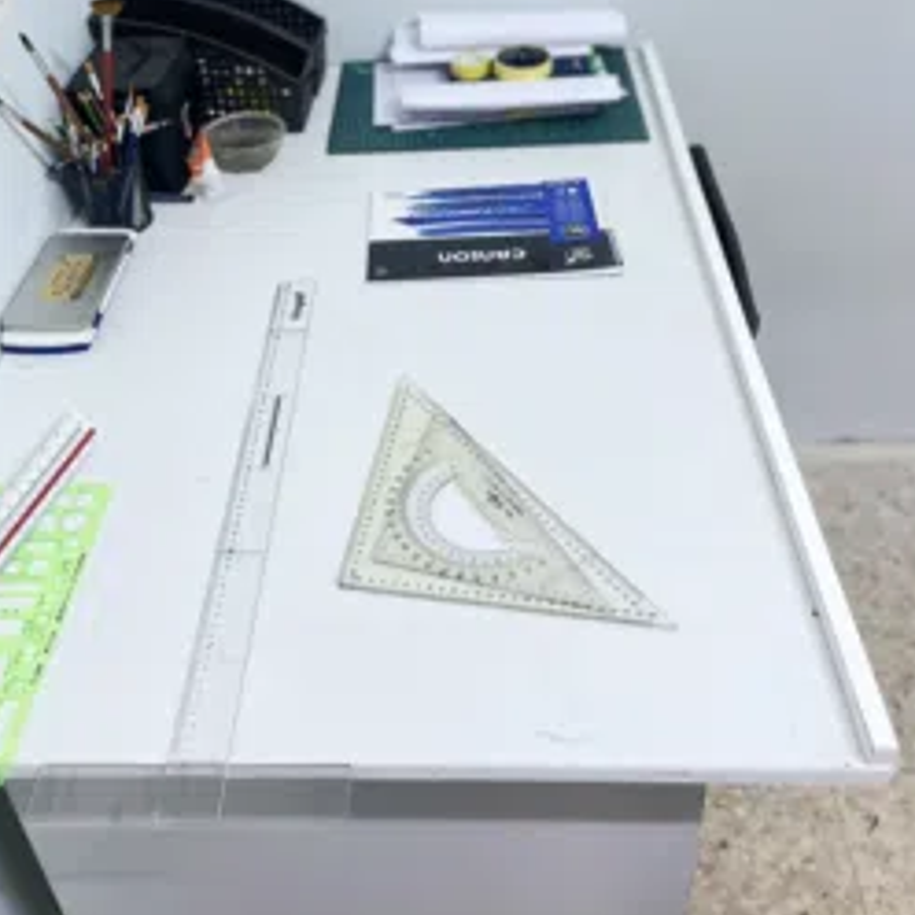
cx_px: 380
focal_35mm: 37
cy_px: 251
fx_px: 1106
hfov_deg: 44.8
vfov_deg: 43.7
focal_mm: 5.1
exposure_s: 1/60
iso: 400
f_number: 1.6
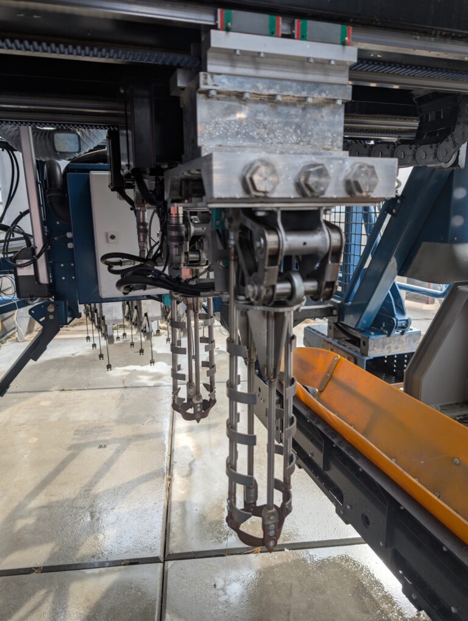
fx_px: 432
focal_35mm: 24
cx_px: 234
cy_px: 310
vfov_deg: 71.5
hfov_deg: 56.9
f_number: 1.68
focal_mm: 6.9
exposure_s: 1/214
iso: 19
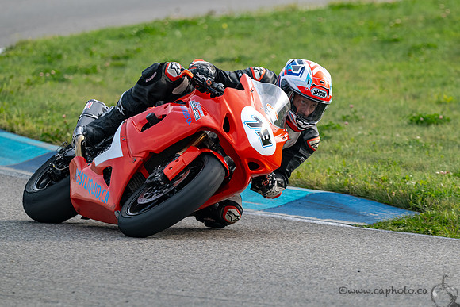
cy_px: 137
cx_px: 259
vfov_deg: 2.5
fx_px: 7108
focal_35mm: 556
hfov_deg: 3.7
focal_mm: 400
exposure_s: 1/1250
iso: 400
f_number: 6
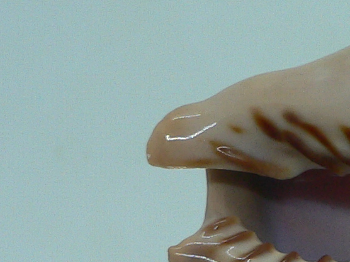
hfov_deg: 14.0
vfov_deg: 11.6
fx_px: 1284
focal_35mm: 127
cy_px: 251
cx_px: 603
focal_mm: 4.6
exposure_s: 1/60
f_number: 2.8
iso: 100
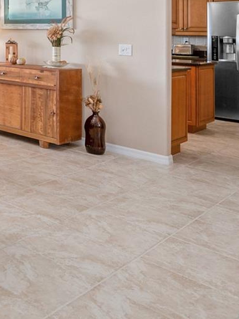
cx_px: -162
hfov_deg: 23.0
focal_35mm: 44
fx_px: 400
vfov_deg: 40.0
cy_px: 28
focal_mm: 14.5
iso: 400
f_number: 7.1
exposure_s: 1/15
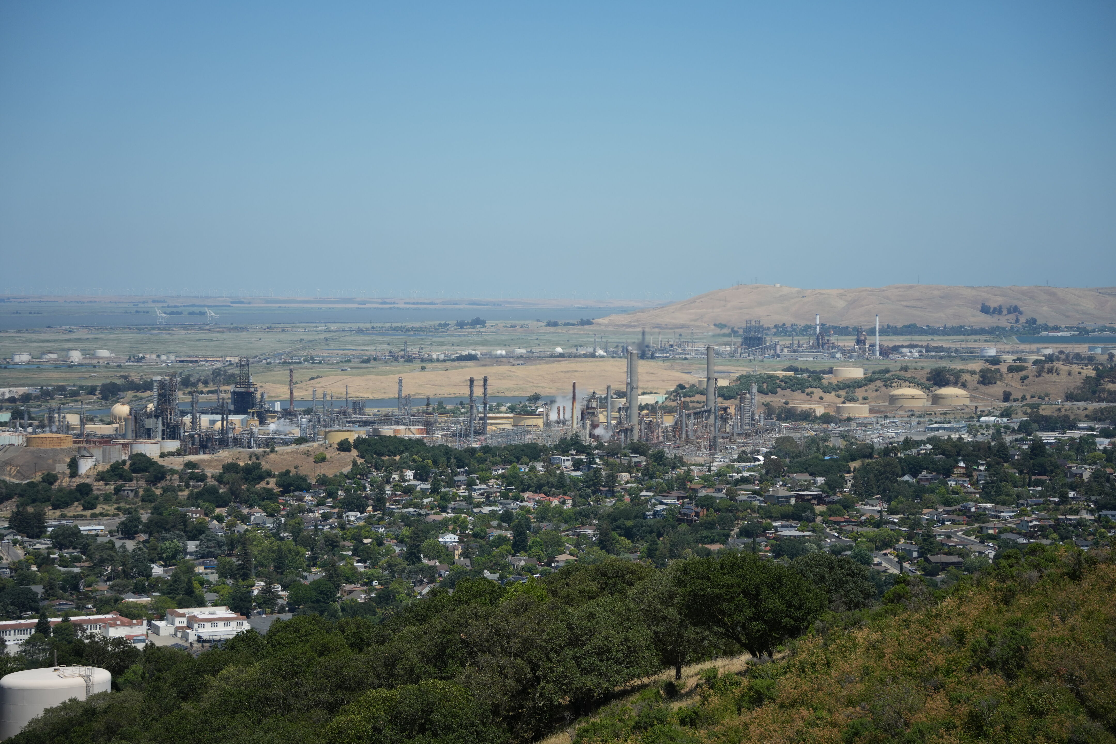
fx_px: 2759
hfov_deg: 22.9
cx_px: 558
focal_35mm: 89
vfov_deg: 15.4
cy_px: 372
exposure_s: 1/3200
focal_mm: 89
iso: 400
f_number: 5.6
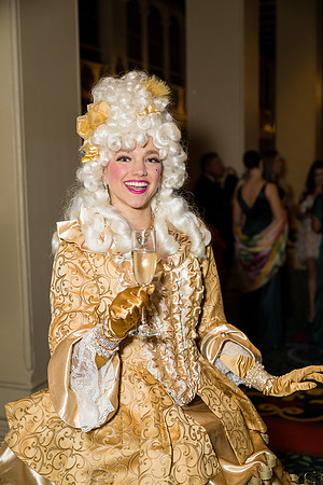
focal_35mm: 49
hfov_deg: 27.5
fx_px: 659
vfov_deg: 40.3
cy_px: 242
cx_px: 162
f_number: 3.2
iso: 800
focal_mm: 49
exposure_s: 1/200
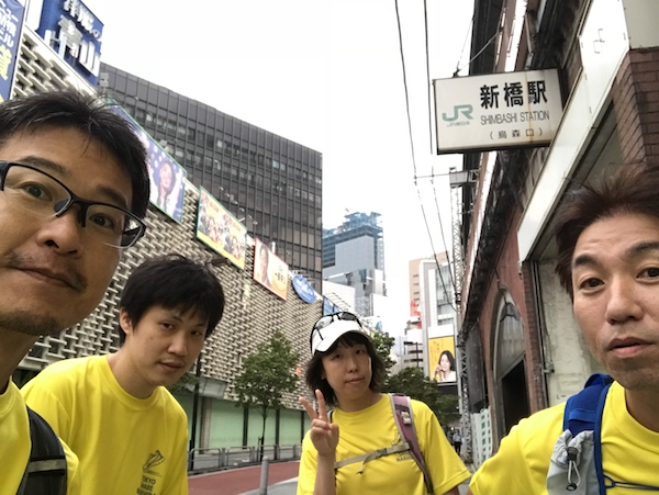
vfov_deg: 44.2
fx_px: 610
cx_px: 330
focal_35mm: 32
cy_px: 248
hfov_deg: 56.8
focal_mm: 2.87
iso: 125
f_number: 2.2
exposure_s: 1/33
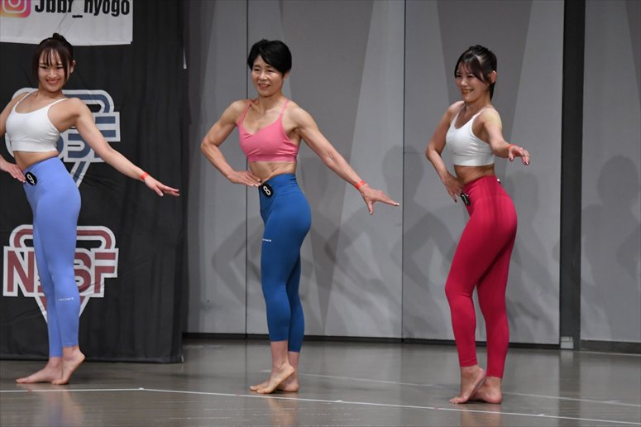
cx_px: 320
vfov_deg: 6.1
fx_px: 4004
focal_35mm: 225
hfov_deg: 9.2
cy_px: 214
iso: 3200
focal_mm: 150
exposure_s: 1/400
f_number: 5.6
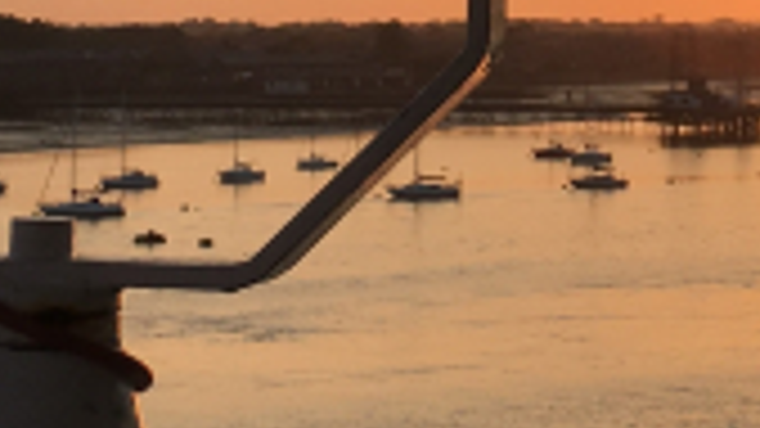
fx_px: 3022
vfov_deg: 8.0
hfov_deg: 14.0
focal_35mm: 150
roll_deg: +0.0
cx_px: 845
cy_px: -153
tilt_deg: +2.9
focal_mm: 4.15
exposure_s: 1/1451
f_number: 2.2
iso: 25
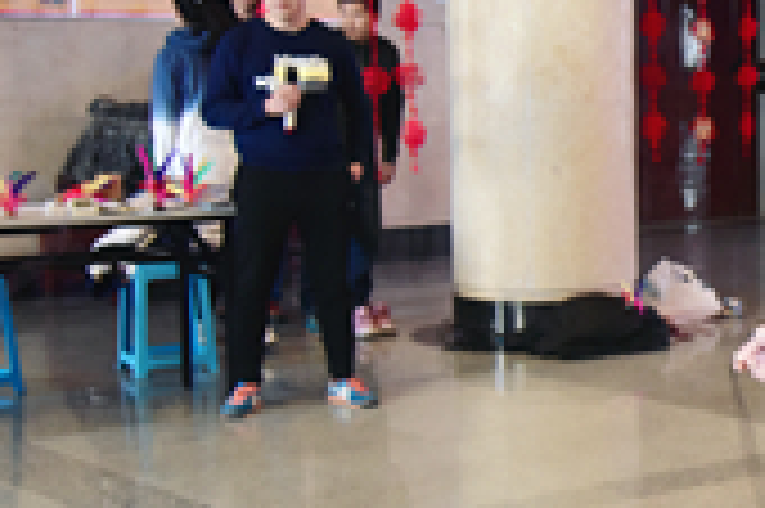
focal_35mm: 91
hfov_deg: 20.2
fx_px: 1932
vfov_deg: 15.0
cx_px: 1040
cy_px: 285
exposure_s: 1/200
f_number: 4
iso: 3200
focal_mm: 31
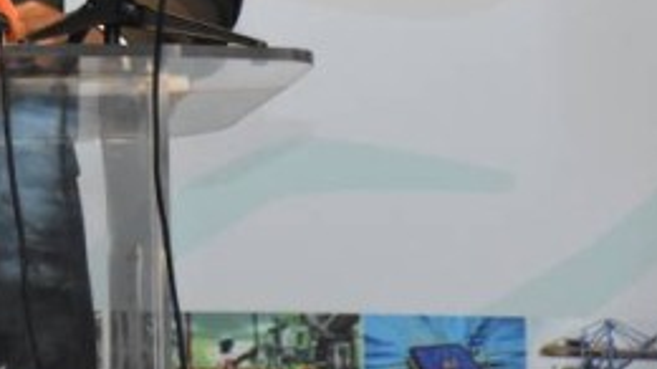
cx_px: -136
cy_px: -265
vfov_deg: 2.2
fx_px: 9421
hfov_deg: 4.0
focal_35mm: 541
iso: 4000
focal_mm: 112
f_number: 5.6
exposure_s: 1/60
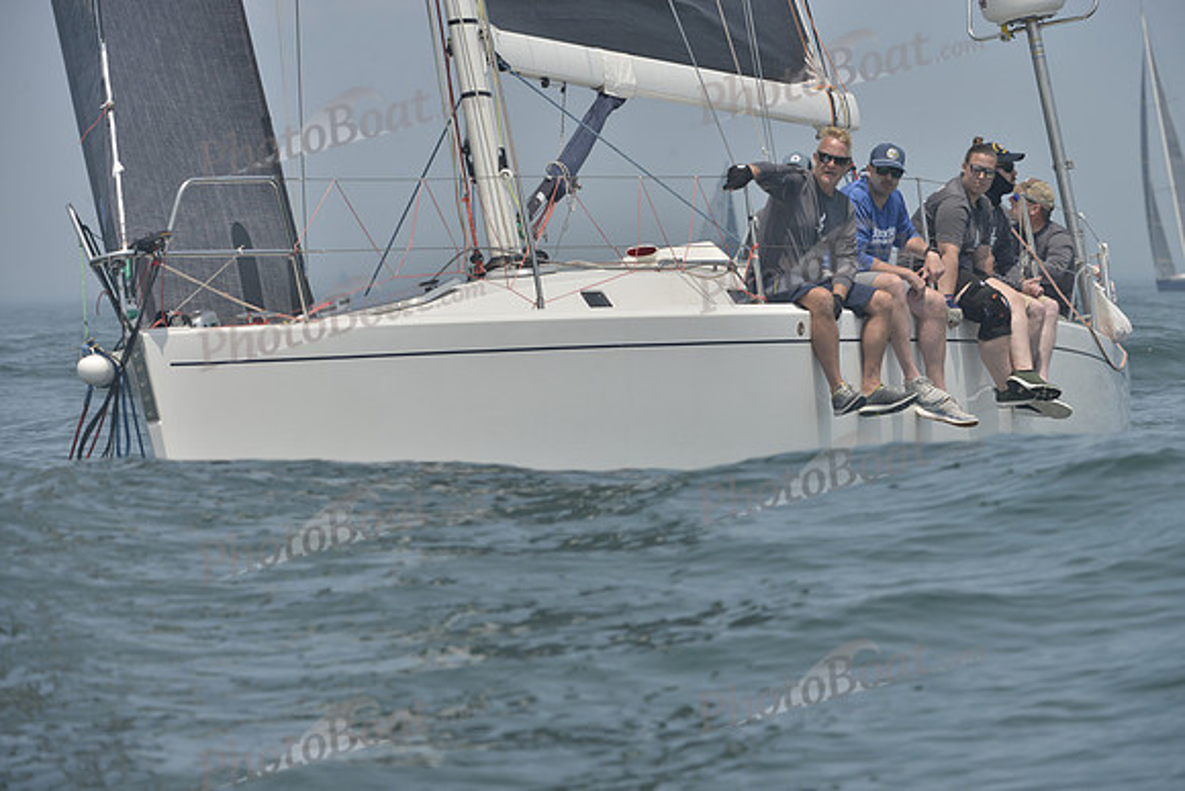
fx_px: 8231
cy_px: 396
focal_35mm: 250
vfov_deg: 5.5
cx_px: 592
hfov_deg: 8.2
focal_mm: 250
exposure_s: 1/1000
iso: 280
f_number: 9
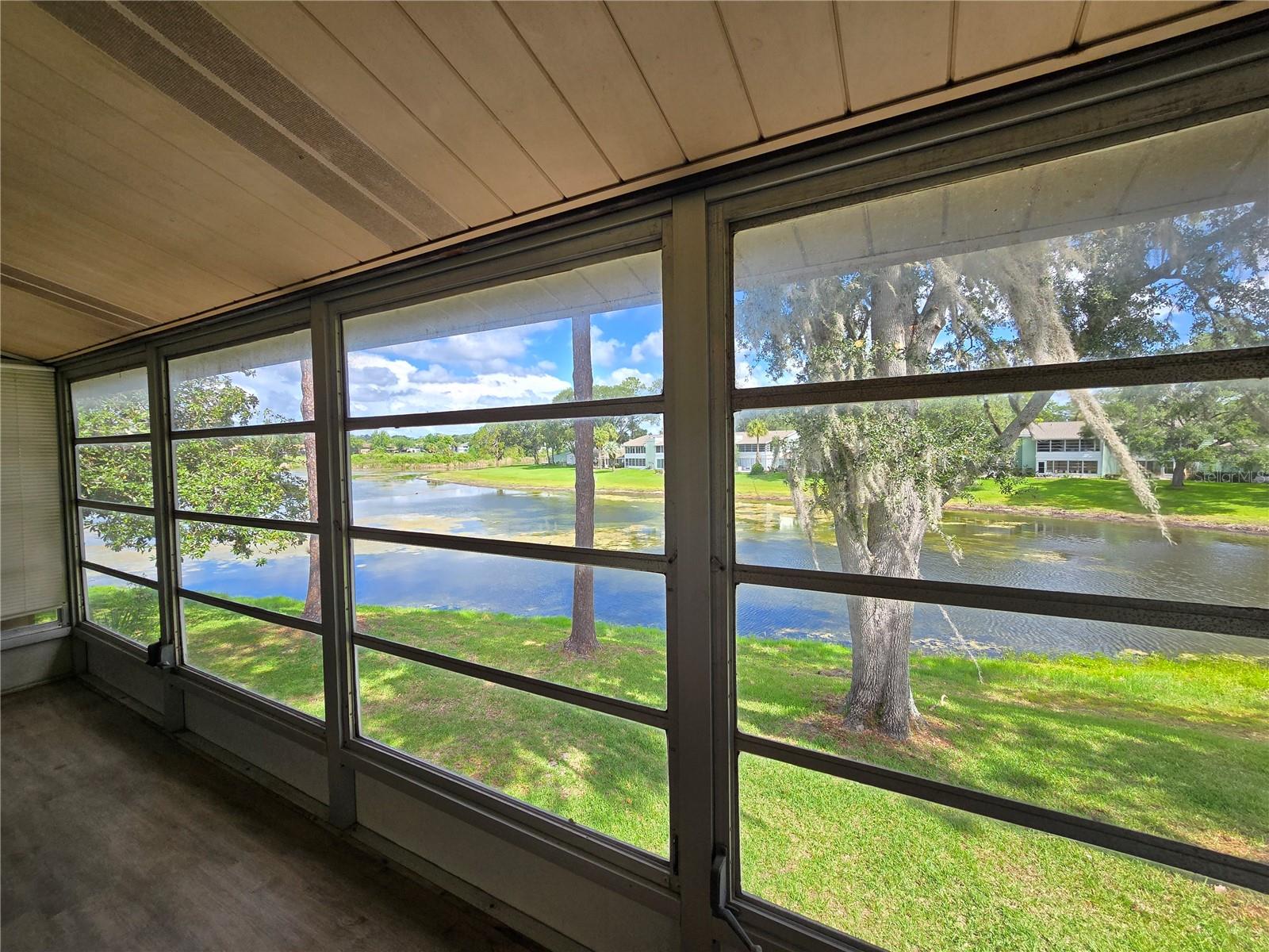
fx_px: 477
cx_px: 634
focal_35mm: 13
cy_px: 476
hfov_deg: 106.2
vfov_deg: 89.9
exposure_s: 1/827
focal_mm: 2.2
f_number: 2.2
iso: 50
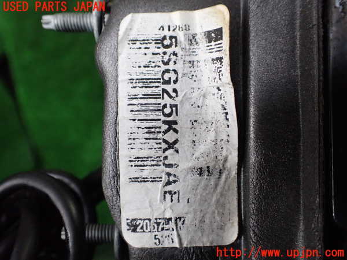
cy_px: 130
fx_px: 301
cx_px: 174
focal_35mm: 30
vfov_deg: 46.8
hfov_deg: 60.0
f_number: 2.3
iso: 800
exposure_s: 1/125
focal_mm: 5.4
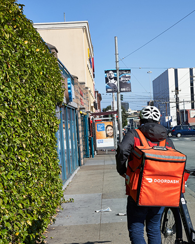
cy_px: 154
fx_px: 476
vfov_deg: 28.6
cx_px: 144
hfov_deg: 22.9
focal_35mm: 66
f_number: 8
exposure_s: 1/320
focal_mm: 35
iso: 100
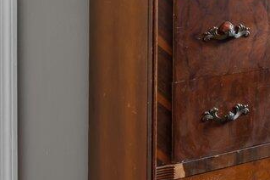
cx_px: 456
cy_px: -67
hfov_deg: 18.6
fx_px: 674
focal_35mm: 90
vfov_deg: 14.4
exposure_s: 3
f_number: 9
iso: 100
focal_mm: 14
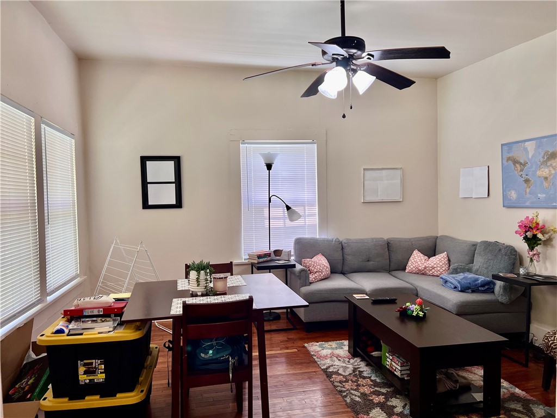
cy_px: 209
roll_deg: +1.6
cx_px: 278
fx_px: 418
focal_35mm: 26
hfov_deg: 67.3
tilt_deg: -2.1
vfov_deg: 53.1
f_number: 1.5
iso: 125
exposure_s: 1/103
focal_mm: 5.7
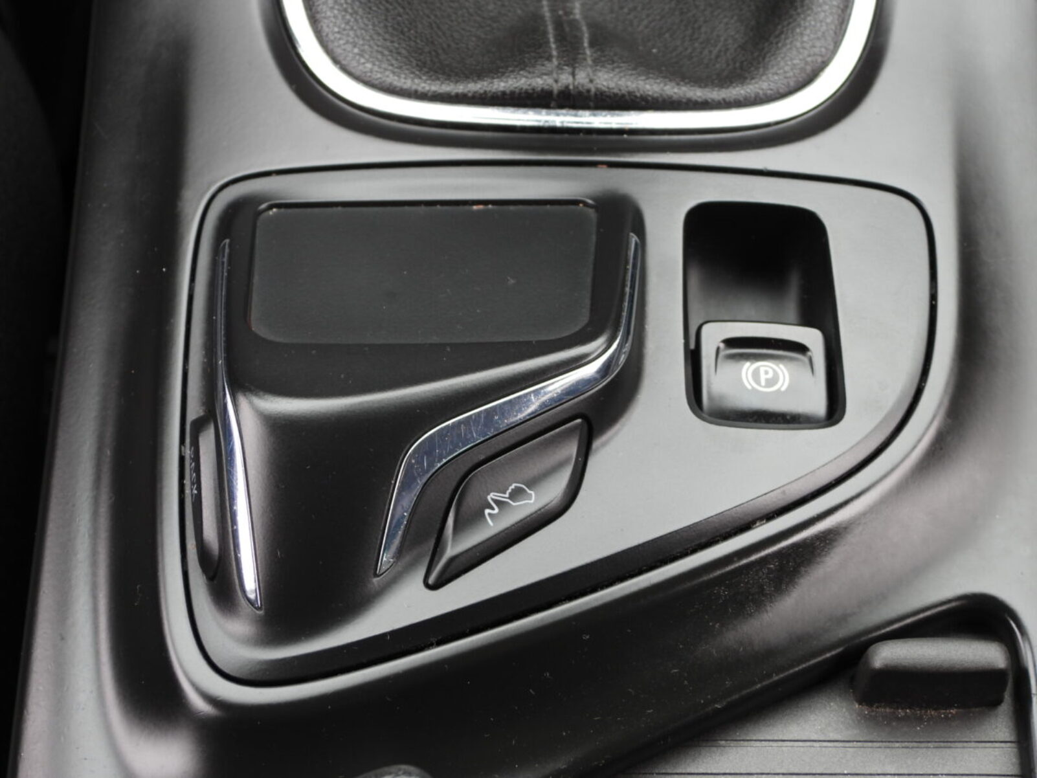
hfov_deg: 27.8
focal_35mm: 70
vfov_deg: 21.0
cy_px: 389
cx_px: 518
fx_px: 2097
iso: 100
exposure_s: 1/30
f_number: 3.5
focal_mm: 12.6
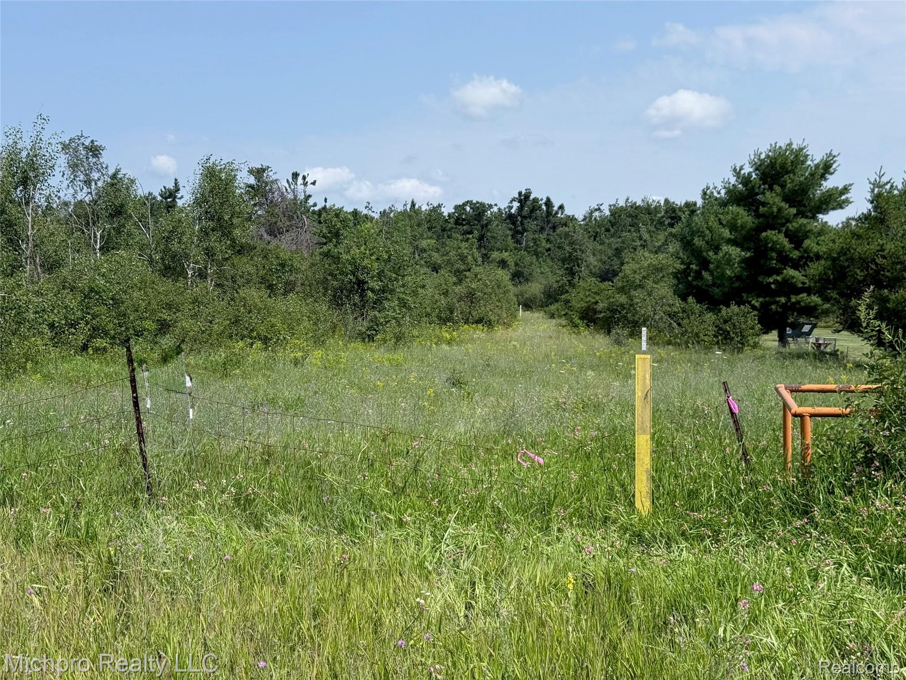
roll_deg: -0.3
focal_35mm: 48
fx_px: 1256
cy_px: 340
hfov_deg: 39.7
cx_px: 453
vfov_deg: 30.3
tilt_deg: -1.4
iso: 64
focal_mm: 6.76
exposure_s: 1/4329
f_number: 1.78
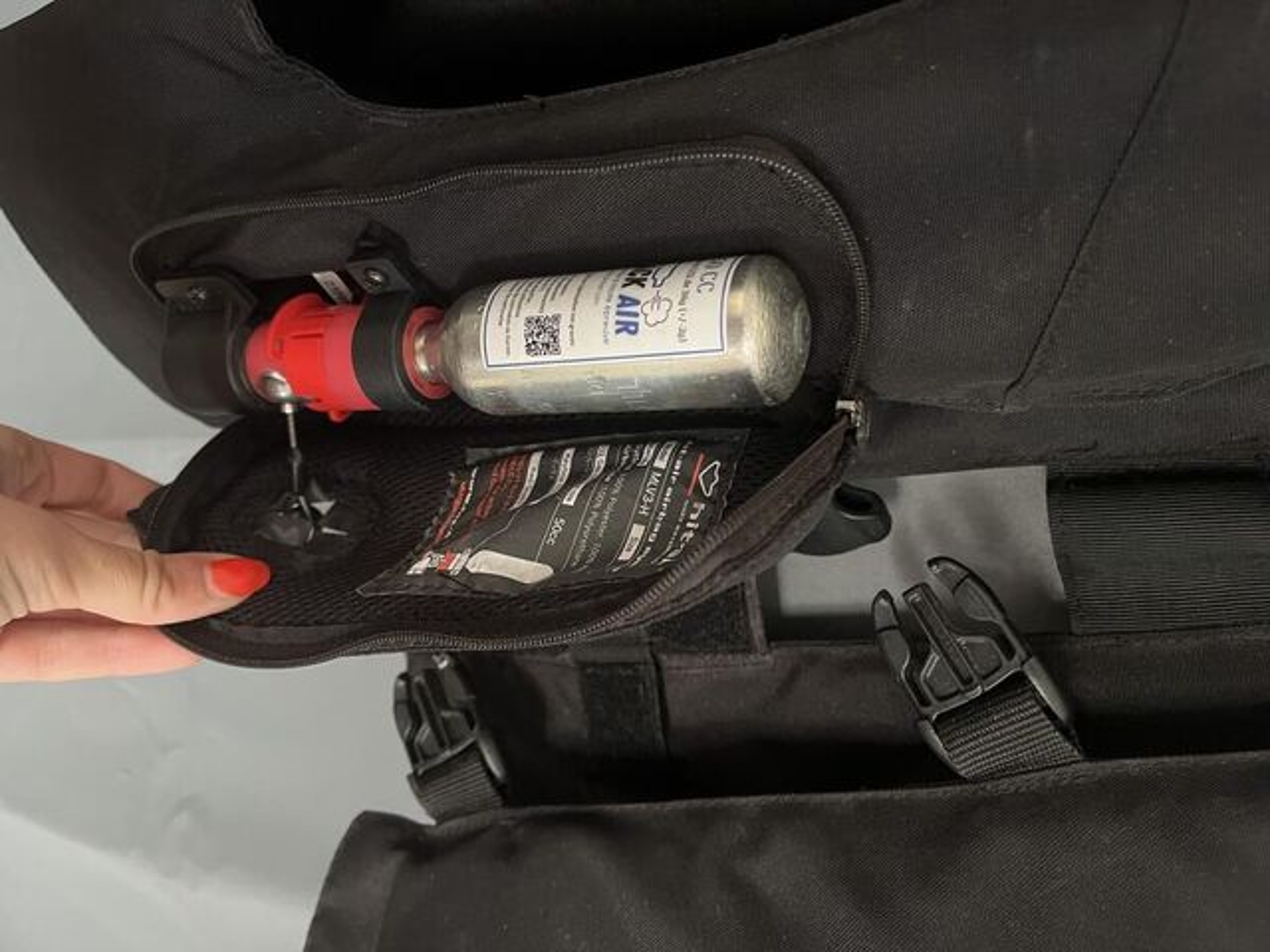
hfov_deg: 67.3
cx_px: 635
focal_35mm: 26
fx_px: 954
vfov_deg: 53.1
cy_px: 476
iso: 640
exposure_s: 1/30
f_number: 1.6
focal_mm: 5.1
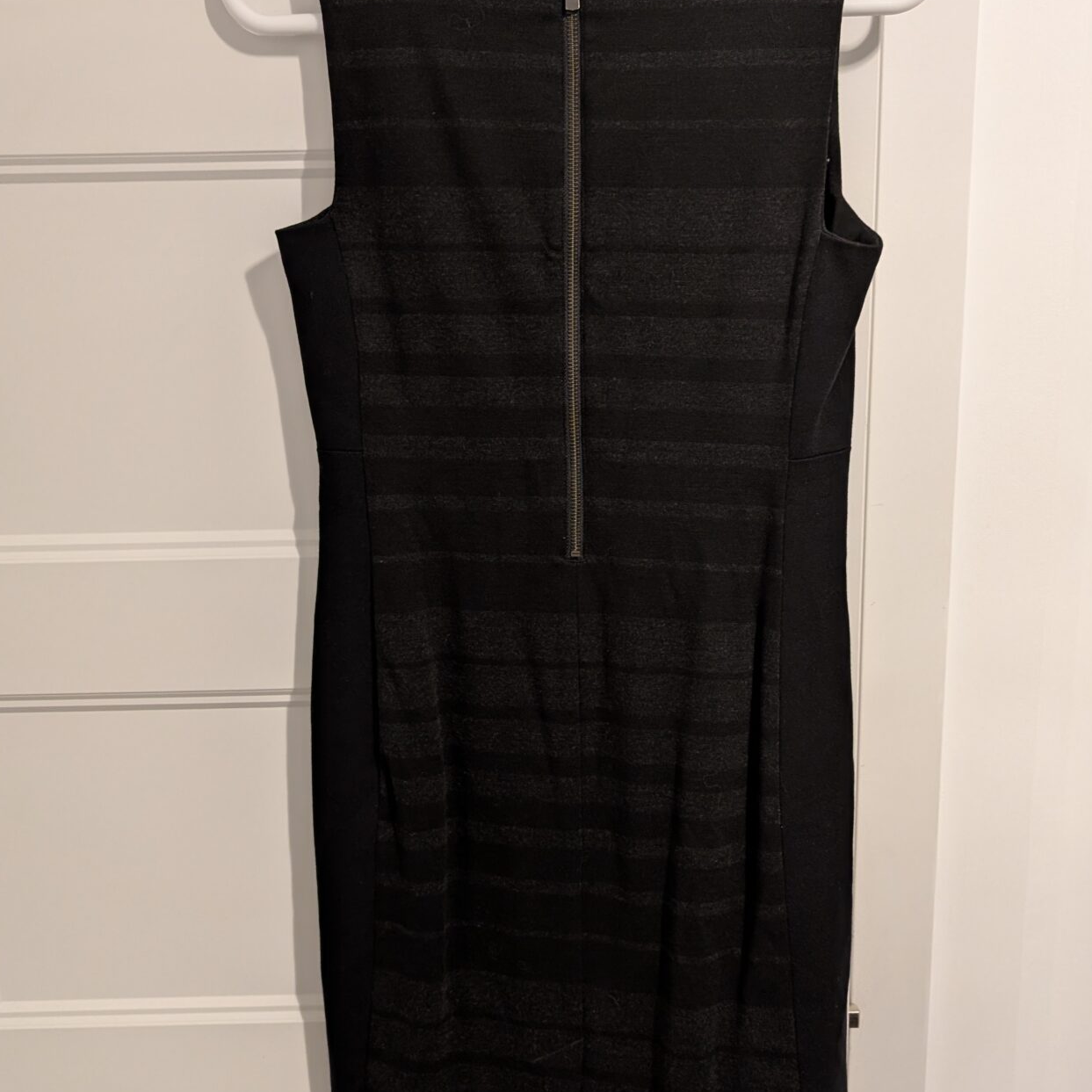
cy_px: 556
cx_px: 586
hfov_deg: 47.2
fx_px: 1249
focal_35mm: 35
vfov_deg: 47.2
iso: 523
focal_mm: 6.9
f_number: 1.68
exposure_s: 1/40
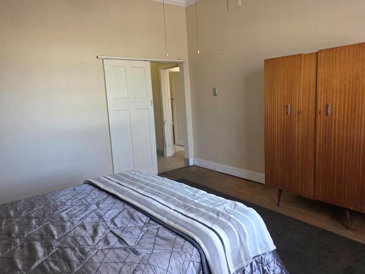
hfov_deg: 71.6
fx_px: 253
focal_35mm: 24
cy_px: 135
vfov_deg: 56.8
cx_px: 176
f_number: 1.7
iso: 640
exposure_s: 1/101
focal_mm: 6.3
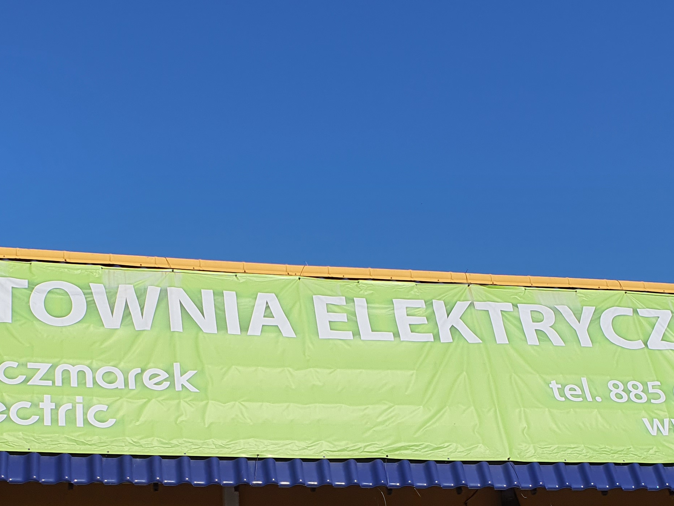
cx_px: 237
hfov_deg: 34.1
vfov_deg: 24.8
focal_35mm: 56
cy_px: 509
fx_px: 1090
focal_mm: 4.3
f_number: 2.4
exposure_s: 1/3984
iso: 50
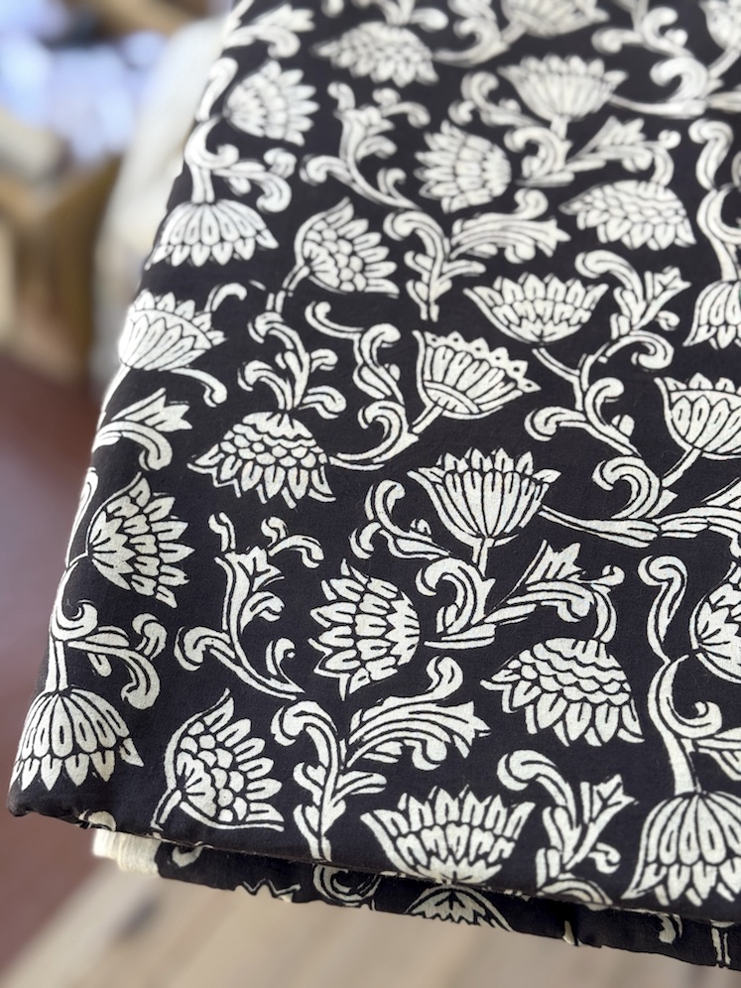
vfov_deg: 39.7
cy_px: 494
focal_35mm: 48
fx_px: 1370
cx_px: 370
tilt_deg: -58.0
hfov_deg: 30.3
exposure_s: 1/227
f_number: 1.78
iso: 64
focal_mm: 6.76
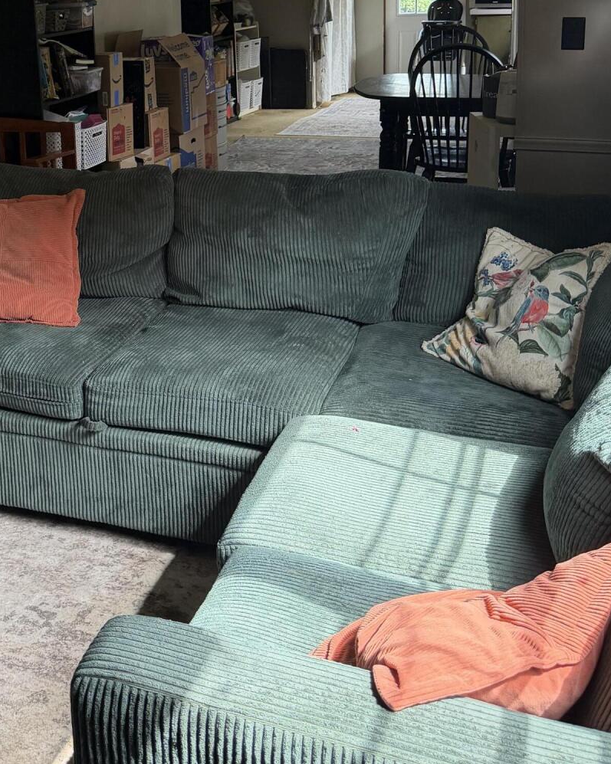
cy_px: 135
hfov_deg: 31.0
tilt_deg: -7.8
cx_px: 94
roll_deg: +1.7
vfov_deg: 37.9
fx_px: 1063
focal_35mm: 47
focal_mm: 6.76
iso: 200
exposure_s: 1/235
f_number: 1.78
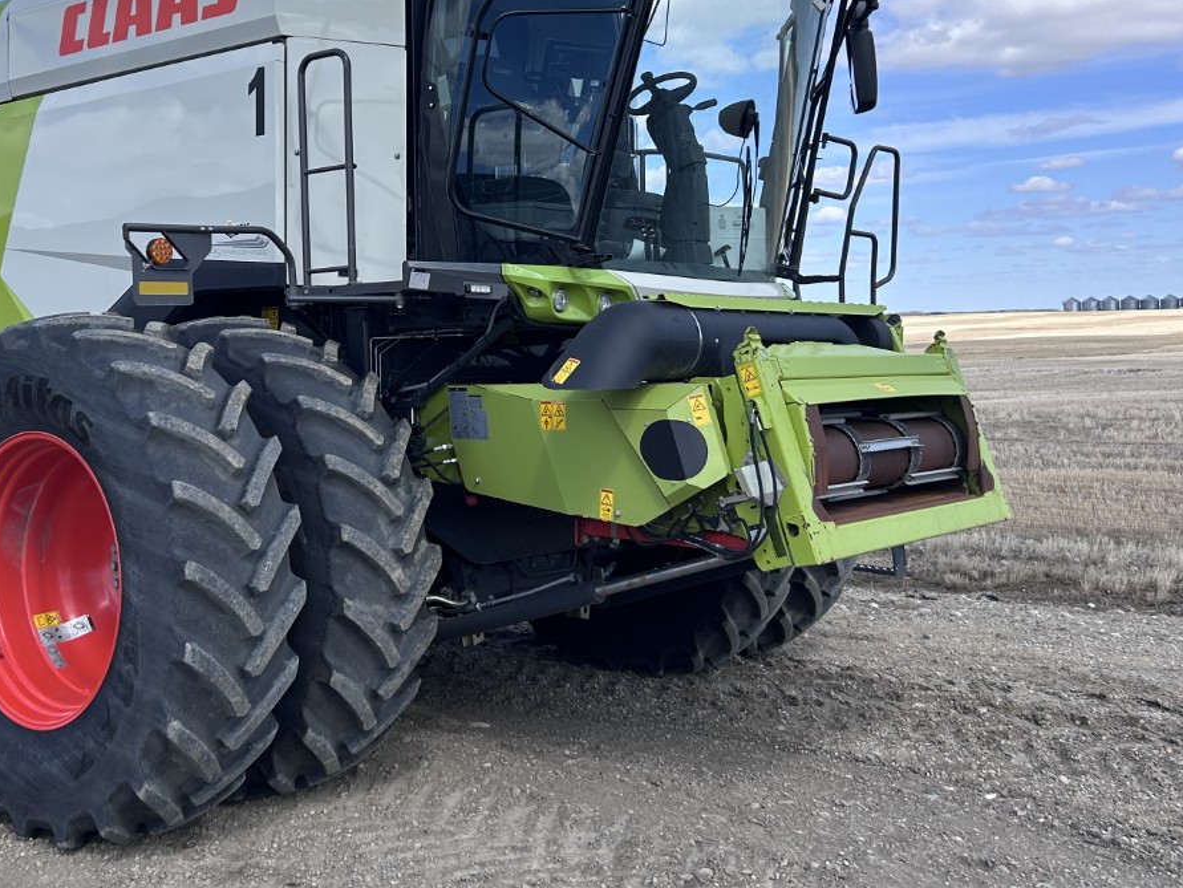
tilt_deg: +4.5
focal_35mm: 42
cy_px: 268
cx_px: 400
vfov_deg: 33.9
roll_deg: +3.0
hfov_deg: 44.2
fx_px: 1436
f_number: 1.5
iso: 50
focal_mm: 5.7
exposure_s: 1/3968
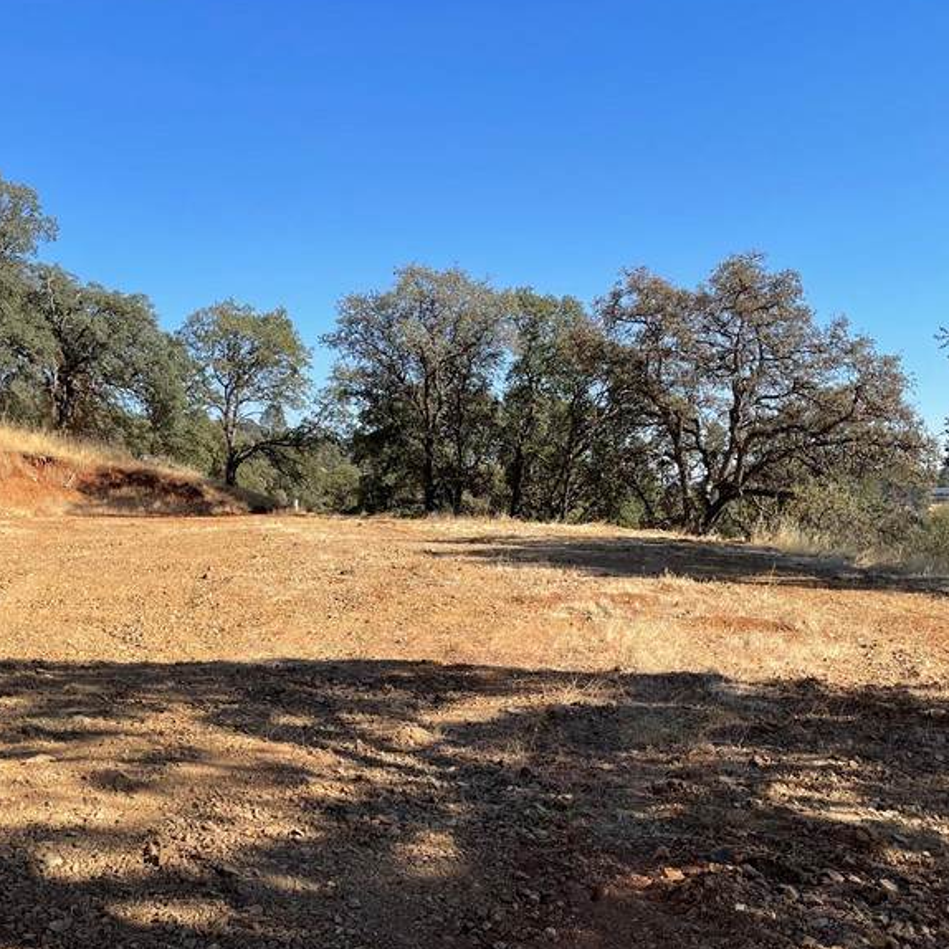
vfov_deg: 40.8
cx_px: 407
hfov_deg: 40.8
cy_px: 559
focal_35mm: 41
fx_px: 1272
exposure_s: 1/2257
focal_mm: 4.2
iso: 32
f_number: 1.6
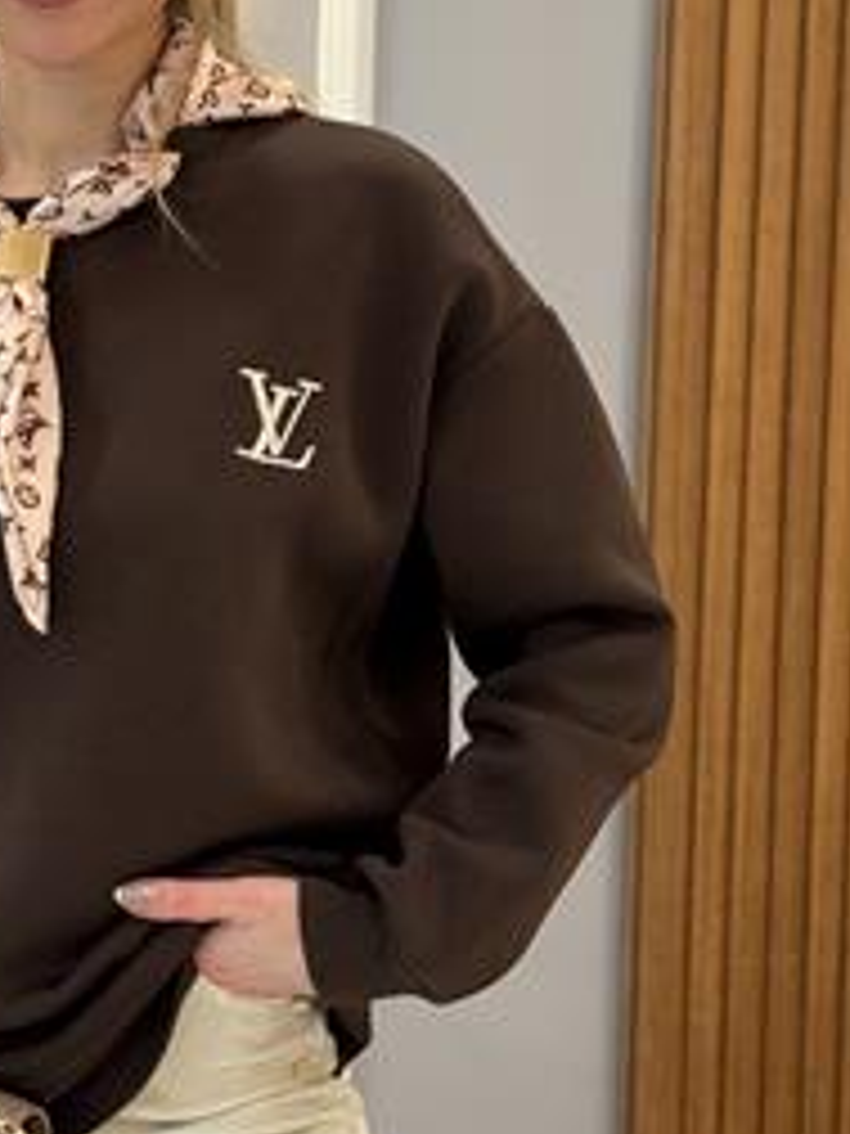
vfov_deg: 19.8
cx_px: 90
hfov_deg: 14.8
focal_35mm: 99
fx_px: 3241
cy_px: 432
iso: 125
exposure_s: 1/123
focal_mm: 6.76
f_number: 1.78
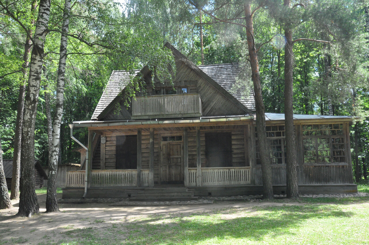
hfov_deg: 59.6
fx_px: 322
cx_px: 184
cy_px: 122
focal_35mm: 32
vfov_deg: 41.6
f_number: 14
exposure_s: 1/200
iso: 2000
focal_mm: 21
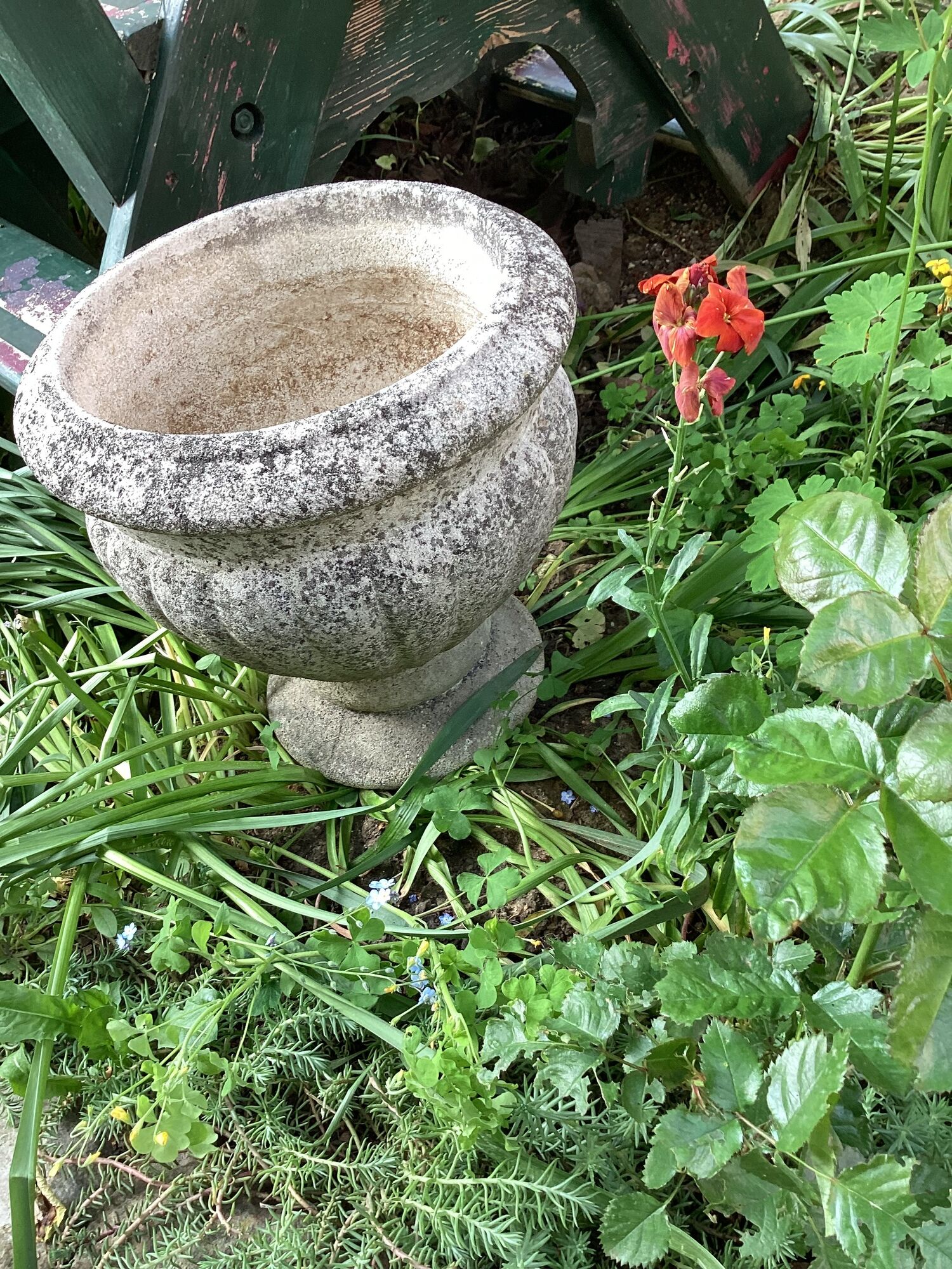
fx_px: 1137
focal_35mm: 31
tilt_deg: -46.7
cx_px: 476
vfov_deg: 58.4
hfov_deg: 45.4
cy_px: 634
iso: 50
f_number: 2.4
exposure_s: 1/60
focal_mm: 3.3
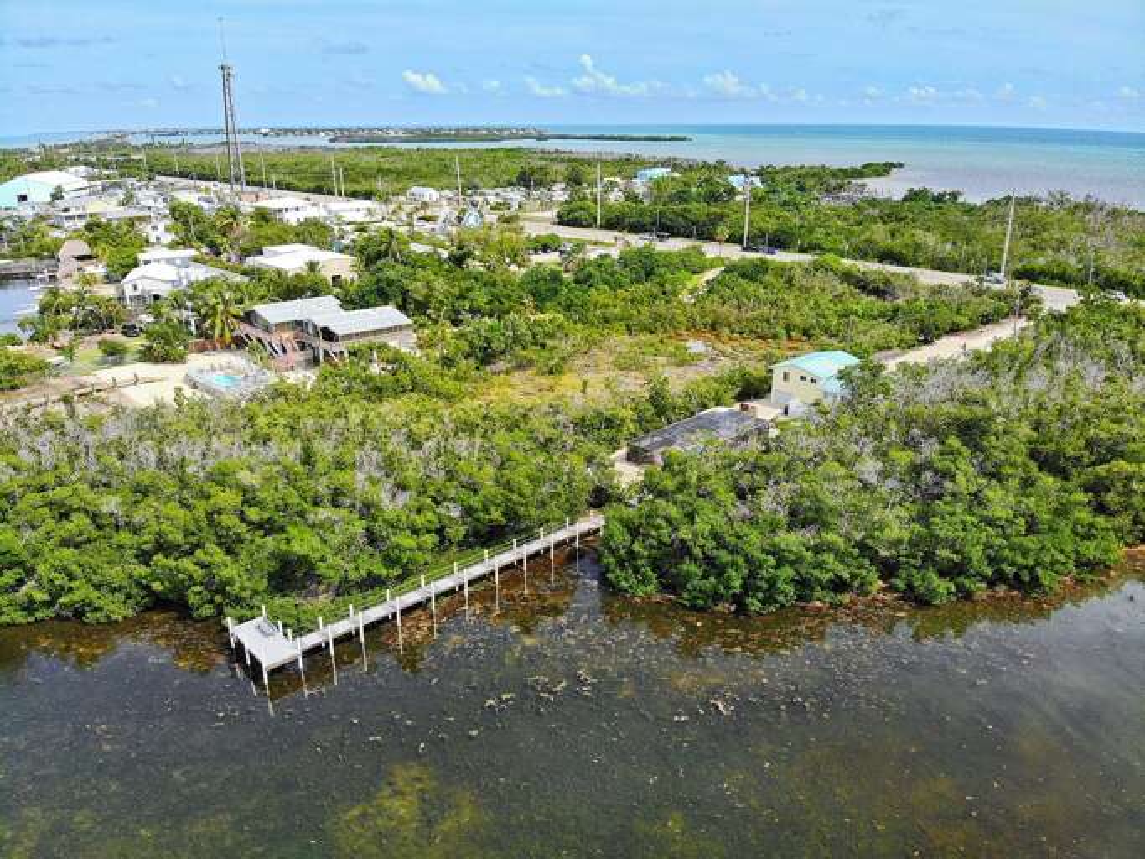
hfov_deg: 71.6
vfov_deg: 56.8
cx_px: 572
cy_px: 430
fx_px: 794
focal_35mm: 24
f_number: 2.8
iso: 102
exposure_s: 1/1328
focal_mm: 4.5
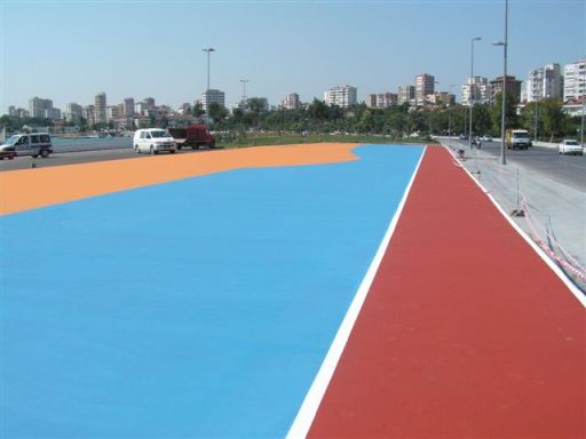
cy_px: 220
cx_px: 293
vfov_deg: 39.7
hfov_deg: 51.4
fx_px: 609
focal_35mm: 36
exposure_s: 1/400
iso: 50
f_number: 4.8
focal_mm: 6
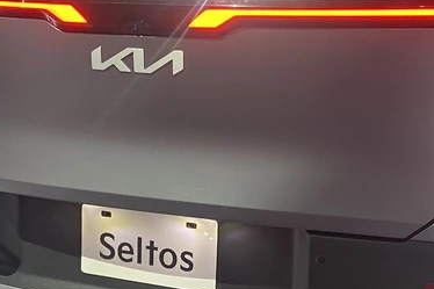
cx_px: 223
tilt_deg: -13.7
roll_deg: +1.5
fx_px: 795
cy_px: 106
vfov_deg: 20.5
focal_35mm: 66
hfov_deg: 30.5
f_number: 1.8
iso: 125
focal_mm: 4.25
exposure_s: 1/49
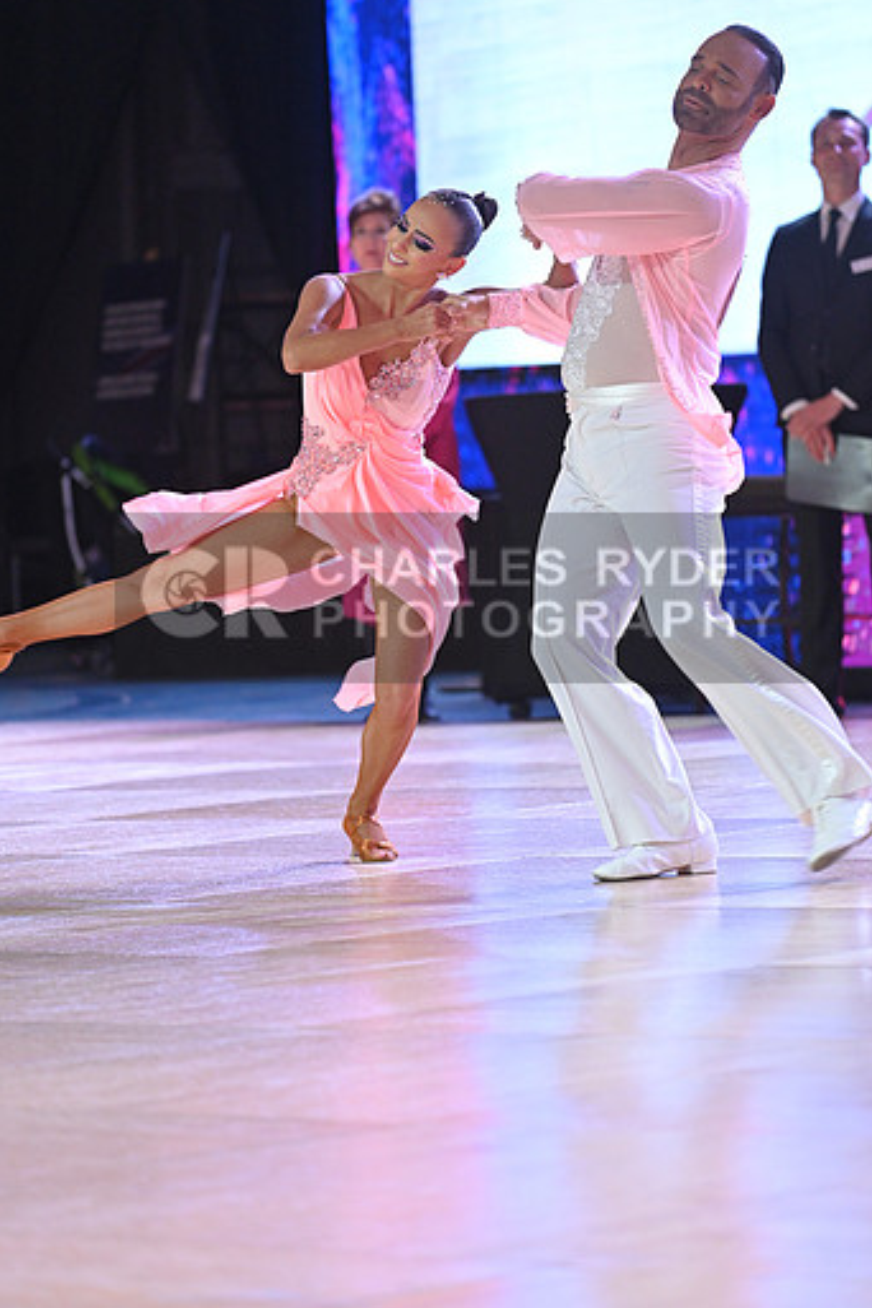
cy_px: 599
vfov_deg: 10.4
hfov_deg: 6.9
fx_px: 7193
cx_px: 468
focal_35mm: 198
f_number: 4
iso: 2000
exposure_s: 1/250
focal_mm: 175
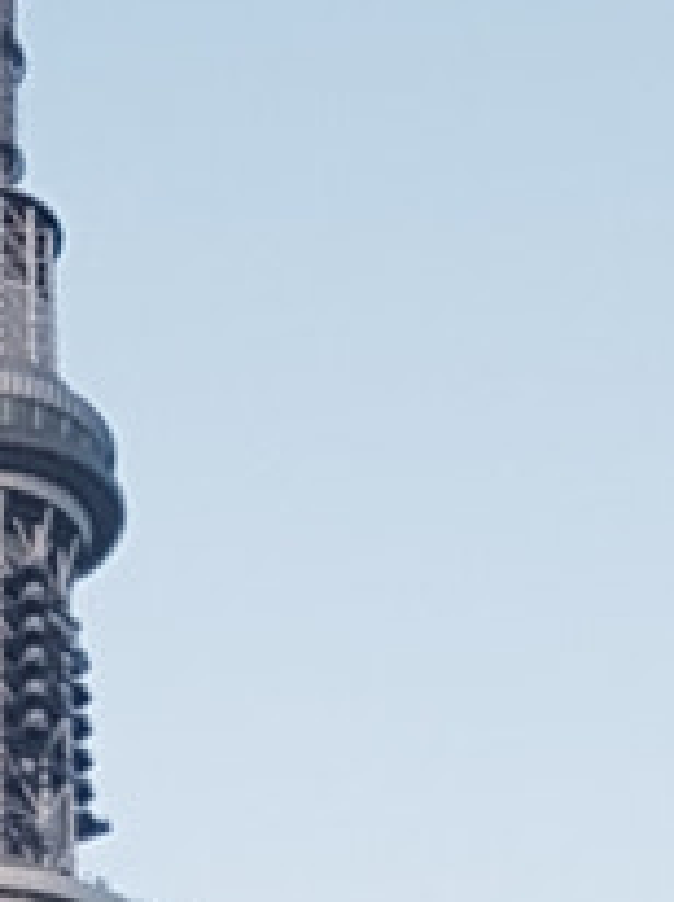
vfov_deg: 9.3
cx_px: -245
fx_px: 5255
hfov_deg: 7.3
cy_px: 1703
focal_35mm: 202
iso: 80
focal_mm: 4.2
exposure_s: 1/100
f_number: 1.7
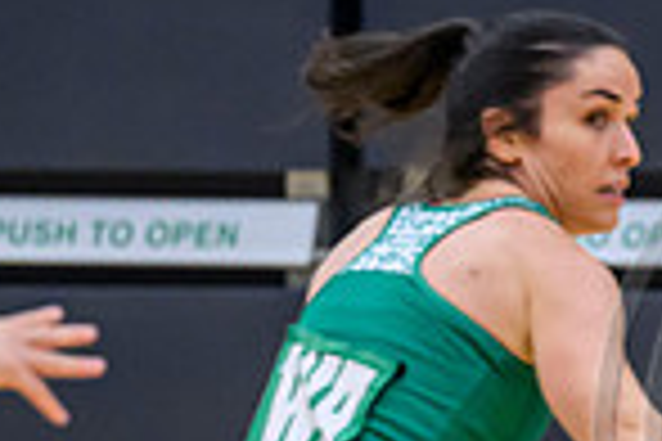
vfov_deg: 1.3
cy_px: 419
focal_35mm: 1052
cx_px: 1259
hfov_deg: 2.0
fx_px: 19344
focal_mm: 200
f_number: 4
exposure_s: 1/800
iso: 4000
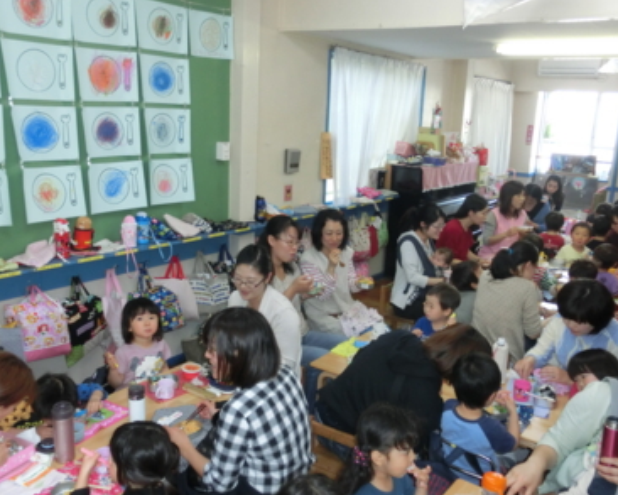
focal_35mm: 32
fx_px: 585
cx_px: 311
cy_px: 252
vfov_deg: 45.8
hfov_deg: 55.6
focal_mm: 5.36
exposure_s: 1/100
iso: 400
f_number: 3.5
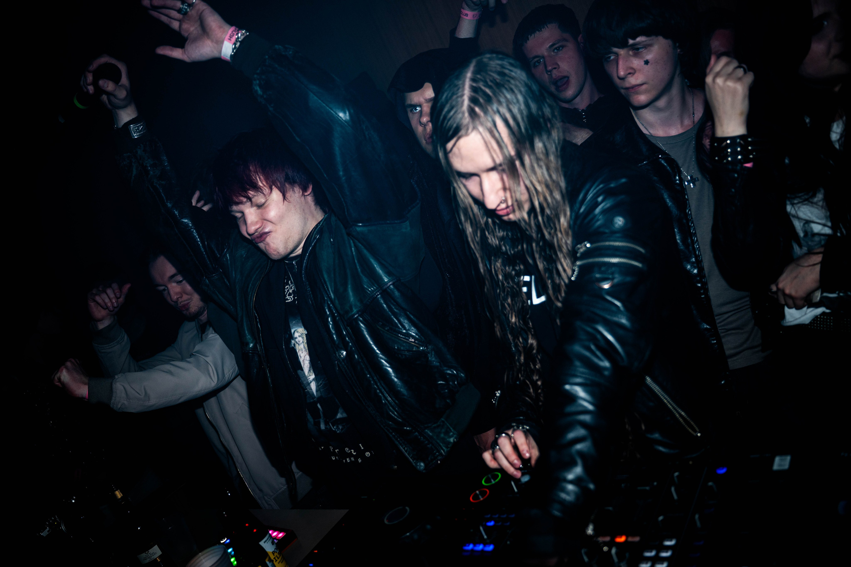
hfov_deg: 65.5
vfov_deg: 46.4
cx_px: 426
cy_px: 284
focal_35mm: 28
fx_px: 662
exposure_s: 1/125
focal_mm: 28
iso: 640
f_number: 2.8
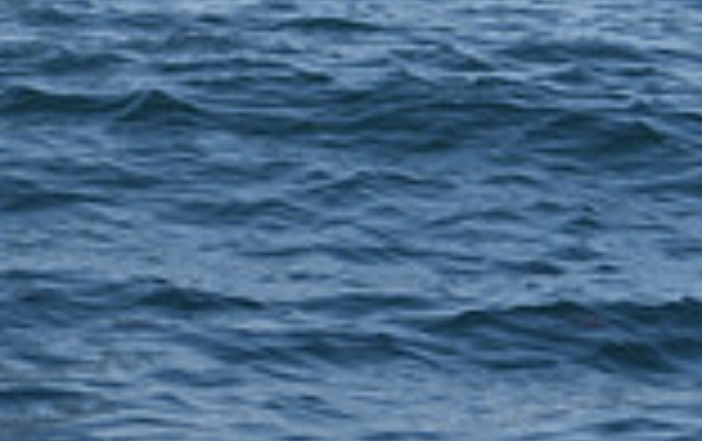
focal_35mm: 310
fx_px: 5939
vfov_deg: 4.1
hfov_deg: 6.7
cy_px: -850
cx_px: -83
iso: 320
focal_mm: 82
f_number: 10
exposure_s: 1/1000
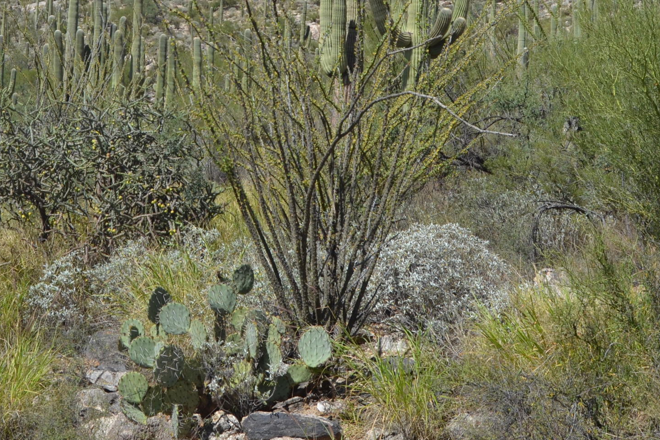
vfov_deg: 23.1
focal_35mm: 56
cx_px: 204
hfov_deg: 35.2
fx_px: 1027
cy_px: -11
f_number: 9
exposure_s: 1/320
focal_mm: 18
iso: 100
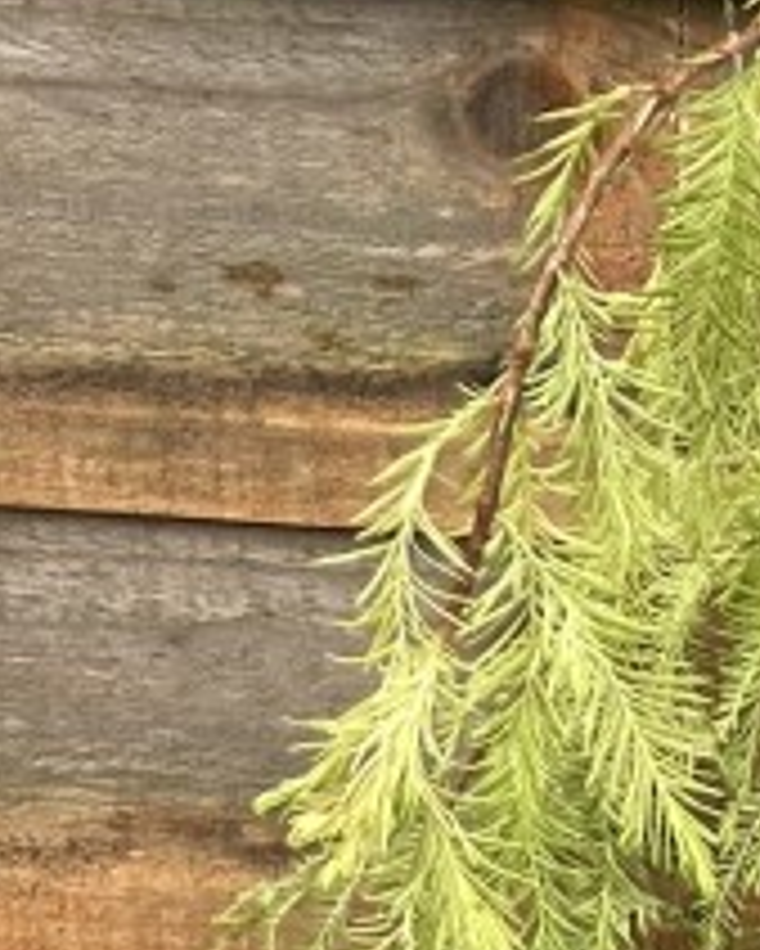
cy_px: 1427
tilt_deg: -26.3
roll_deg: -3.5
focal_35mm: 130
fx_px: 3652
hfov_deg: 11.1
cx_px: 1363
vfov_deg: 13.9
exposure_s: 1/598
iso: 50
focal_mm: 5.1
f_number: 1.6
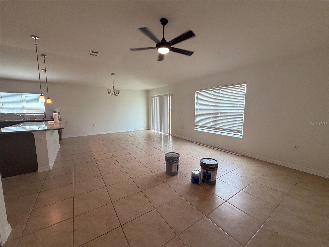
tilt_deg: -7.0
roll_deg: +0.1
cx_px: 164
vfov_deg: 85.7
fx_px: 133
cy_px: 124
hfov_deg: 102.1
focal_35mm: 14
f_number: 2.2
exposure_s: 1/120
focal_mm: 2.22
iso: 160
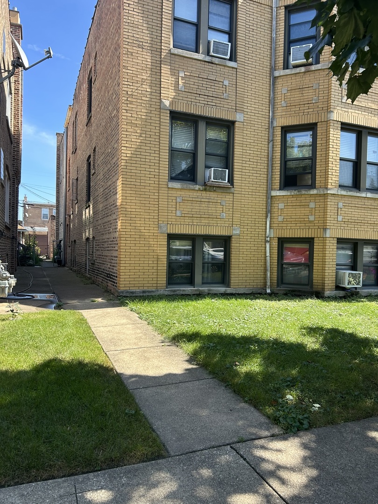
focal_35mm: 26
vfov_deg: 67.3
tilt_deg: -0.7
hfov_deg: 53.1
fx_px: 379
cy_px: 252
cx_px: 189
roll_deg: -1.4
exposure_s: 1/786
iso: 50
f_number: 1.5
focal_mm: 5.7
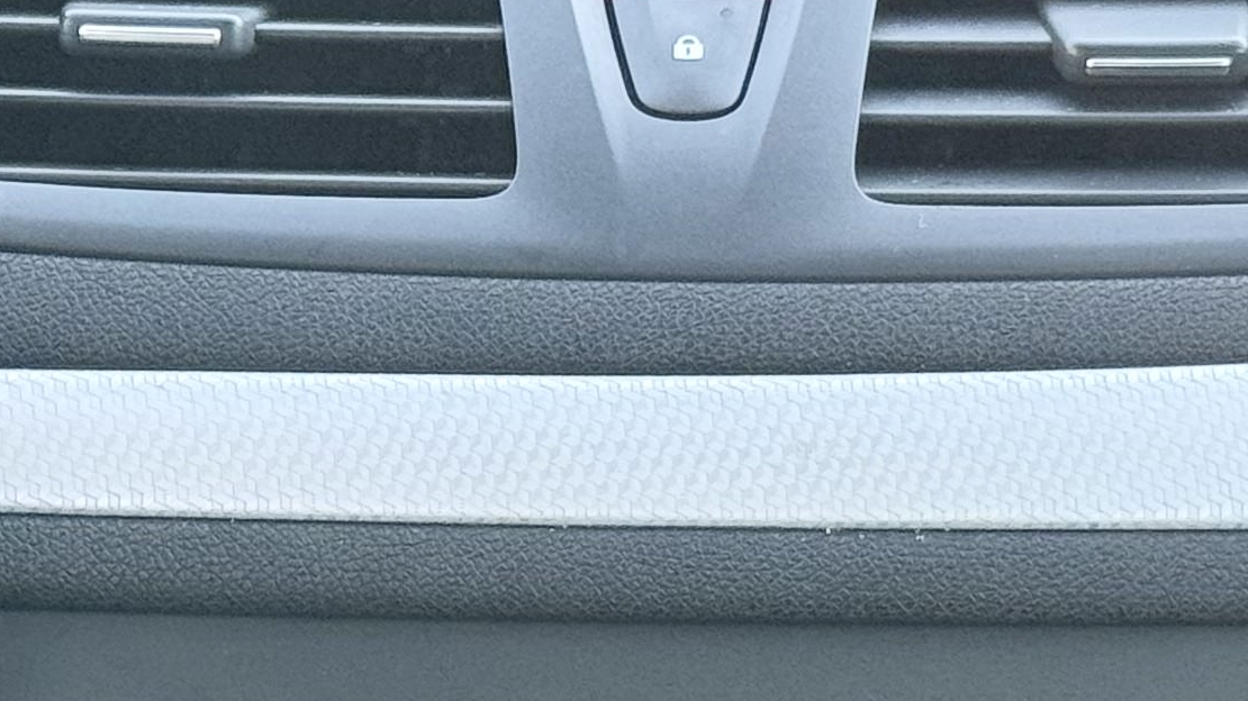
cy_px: 698
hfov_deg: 11.3
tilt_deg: -14.8
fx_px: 6287
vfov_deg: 6.4
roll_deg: +0.8
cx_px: 456
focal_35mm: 190
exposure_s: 1/121
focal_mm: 6.76
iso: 80
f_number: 1.78
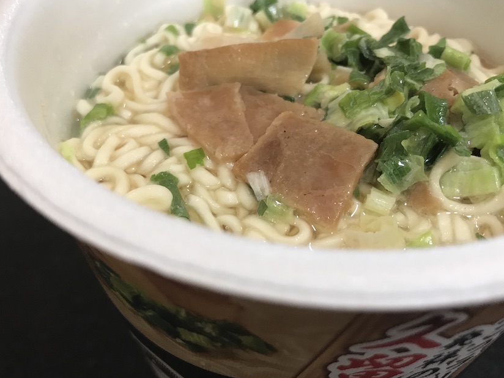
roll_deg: +1.1
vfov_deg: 41.8
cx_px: 242
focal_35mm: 34
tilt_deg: -44.4
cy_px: 171
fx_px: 495
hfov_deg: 53.9
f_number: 1.8
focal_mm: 3.99
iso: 40
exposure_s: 1/30
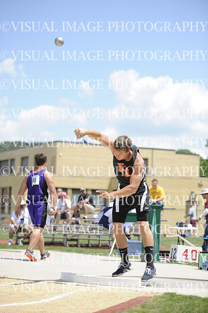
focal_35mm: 102
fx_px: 885
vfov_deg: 20.0
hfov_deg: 13.4
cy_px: 156
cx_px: 104
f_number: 2.8
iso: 250
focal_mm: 102
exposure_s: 1/2500
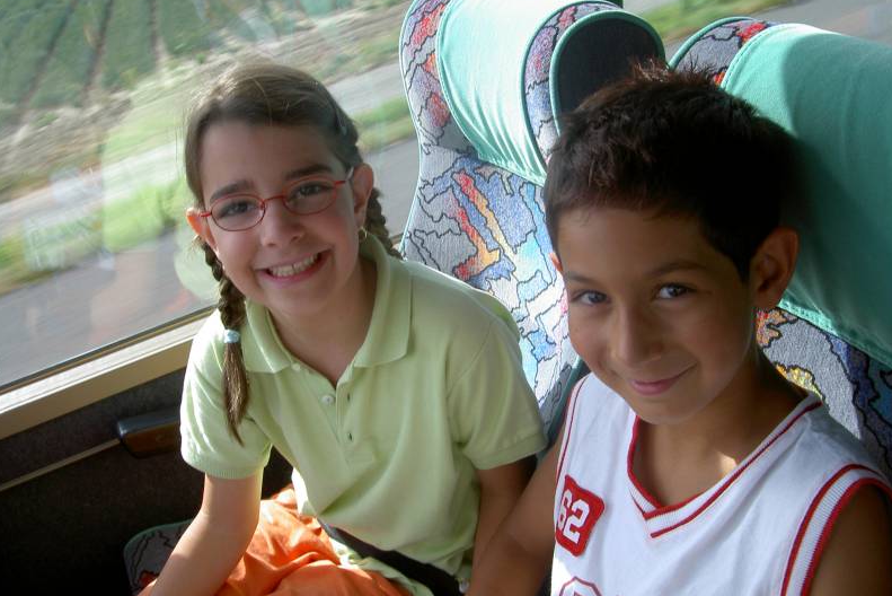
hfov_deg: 47.4
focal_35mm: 41
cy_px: 284
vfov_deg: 32.7
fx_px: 1016
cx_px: 444
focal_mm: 8
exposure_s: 1/160
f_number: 4.7
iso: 100
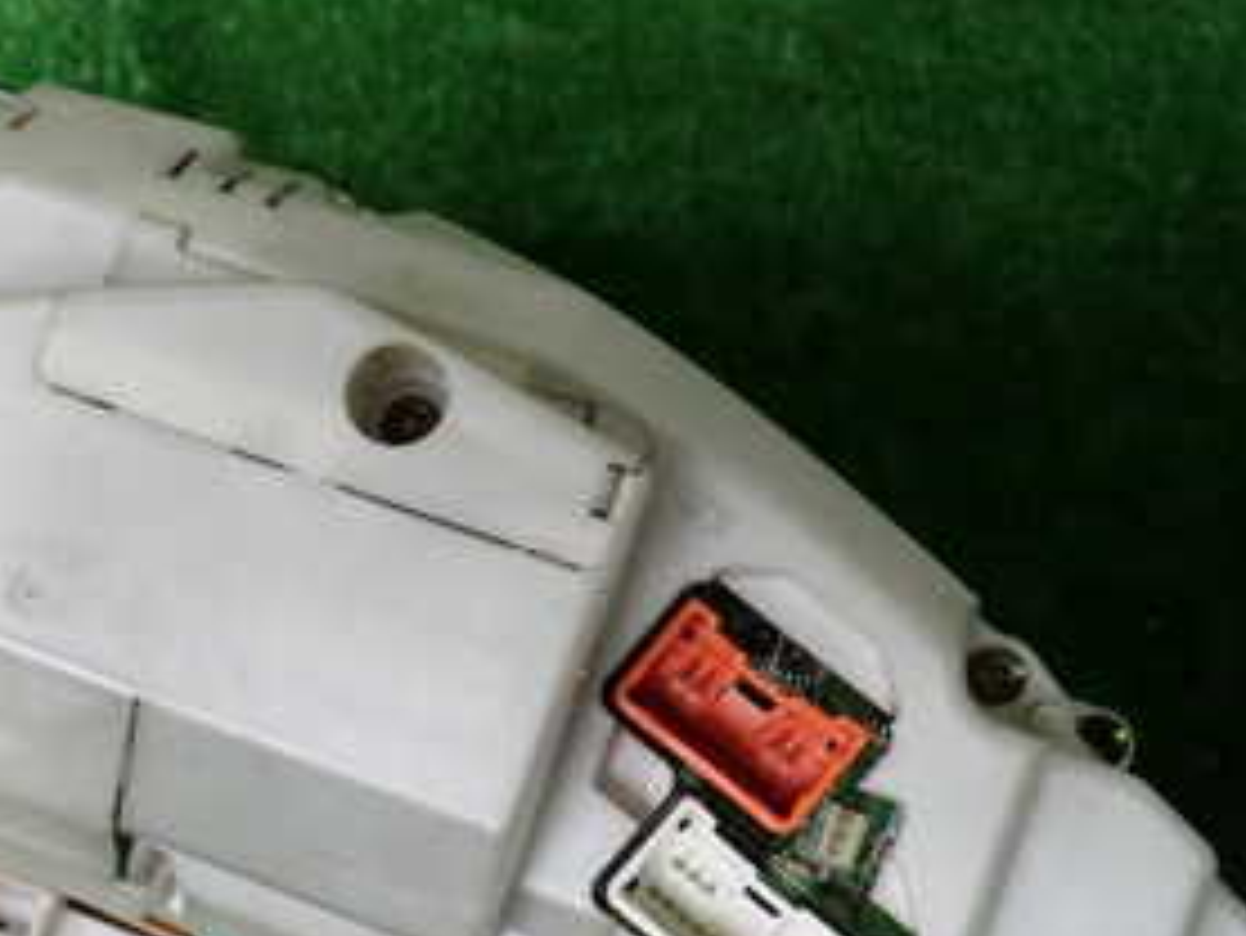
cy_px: 531
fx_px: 2341
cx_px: 85
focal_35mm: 65
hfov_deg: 28.5
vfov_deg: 22.6
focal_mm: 5.4
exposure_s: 1/125
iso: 200
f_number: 2.3
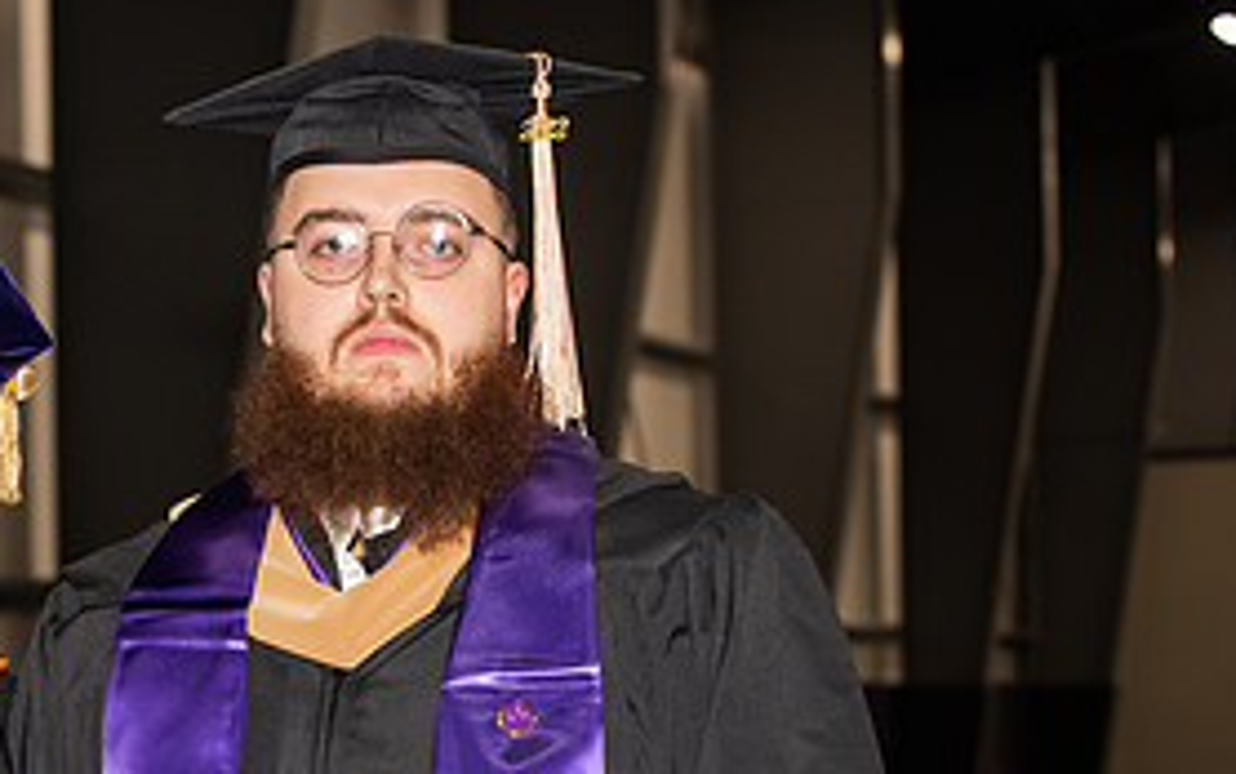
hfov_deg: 13.9
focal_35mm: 149
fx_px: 5021
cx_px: 62
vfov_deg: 8.8
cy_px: 781
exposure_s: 1/200
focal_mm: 70
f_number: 5.6
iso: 1000
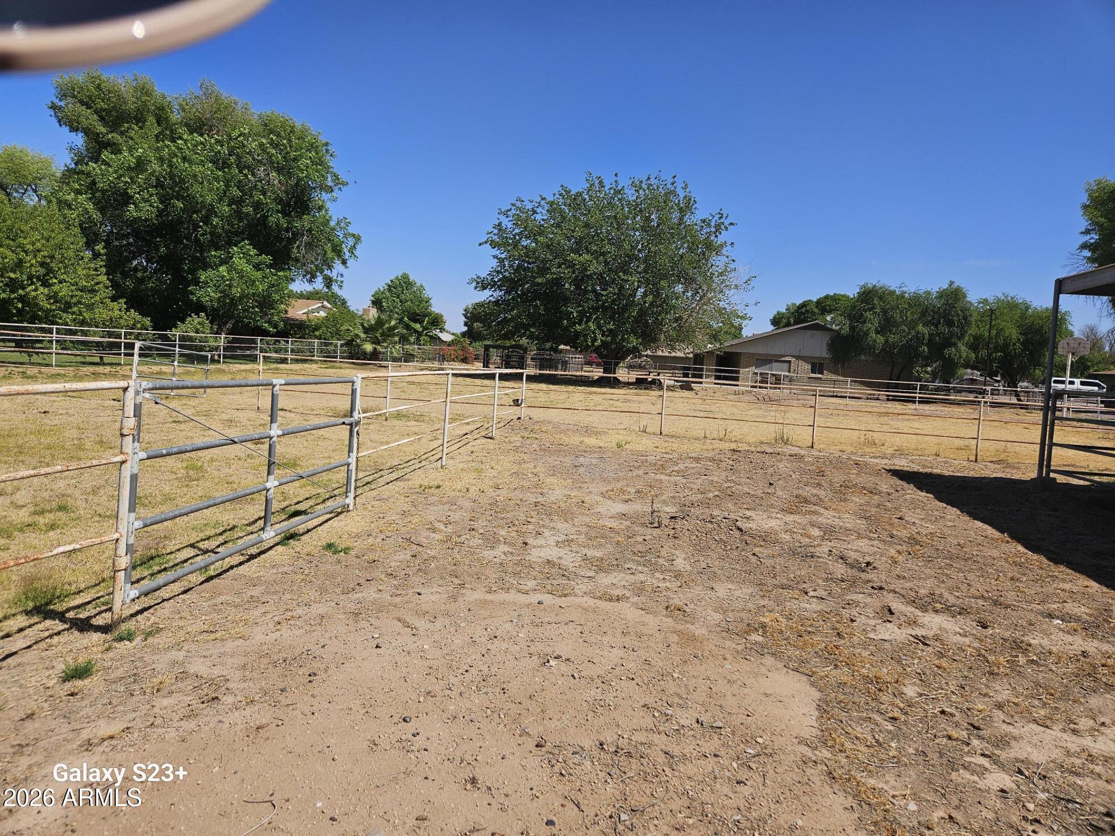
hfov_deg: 73.9
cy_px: 418
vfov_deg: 58.9
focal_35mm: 23
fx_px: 741
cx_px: 558
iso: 25
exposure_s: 1/3117
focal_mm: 5.4
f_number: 1.8
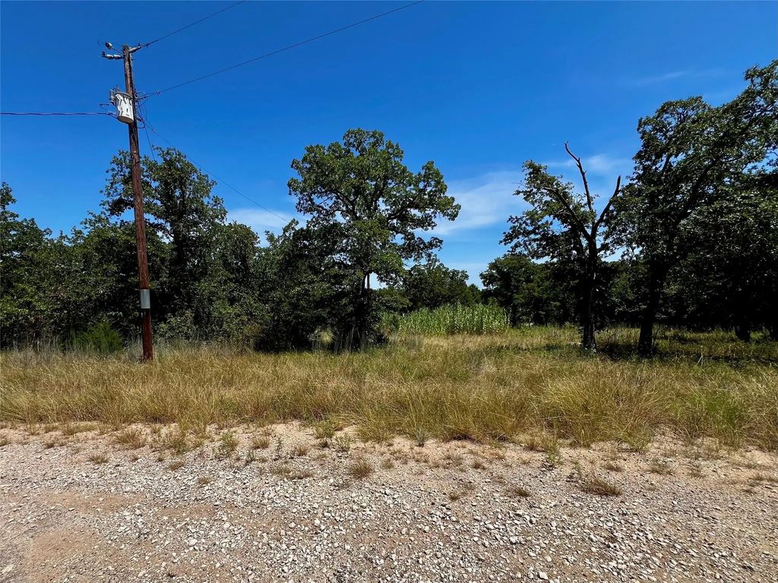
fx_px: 292
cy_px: 292
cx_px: 389
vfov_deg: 89.9
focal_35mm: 13
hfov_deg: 106.2
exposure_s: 1/1277
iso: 32
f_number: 1.8
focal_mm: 1.57
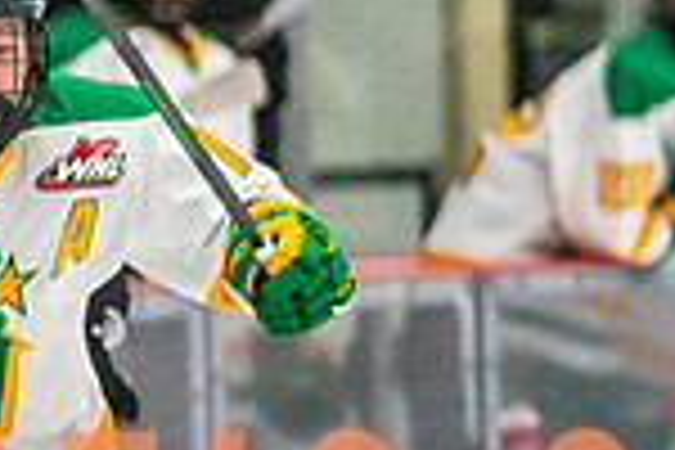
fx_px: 21298
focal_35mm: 1136
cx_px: -673
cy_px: 763
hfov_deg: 1.8
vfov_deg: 1.2
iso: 3200
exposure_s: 1/1250
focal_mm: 200
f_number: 2.8
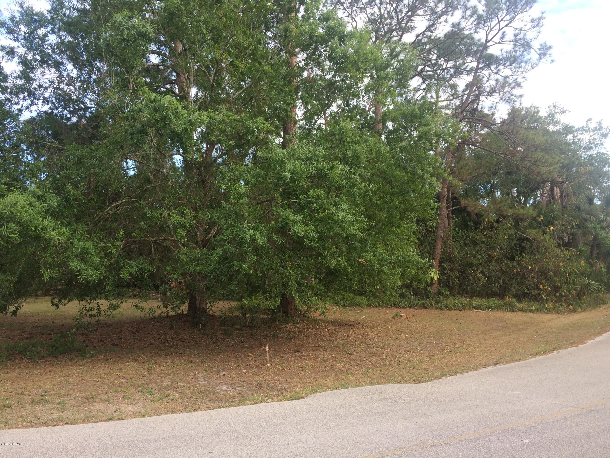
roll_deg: +0.5
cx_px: 305
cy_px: 229
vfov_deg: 48.2
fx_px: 511
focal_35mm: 29
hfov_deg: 61.7
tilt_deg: +3.6
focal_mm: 4.15
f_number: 2.2
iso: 32
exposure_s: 1/406
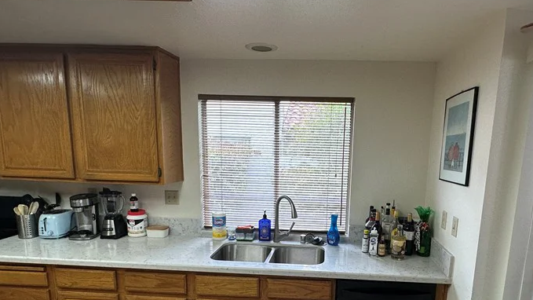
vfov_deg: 48.6
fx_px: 325
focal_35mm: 23
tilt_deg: -9.0
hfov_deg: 78.0
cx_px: 313
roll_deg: -1.8
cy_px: 202
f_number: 2.2
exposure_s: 1/120
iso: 100
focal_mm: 2.22
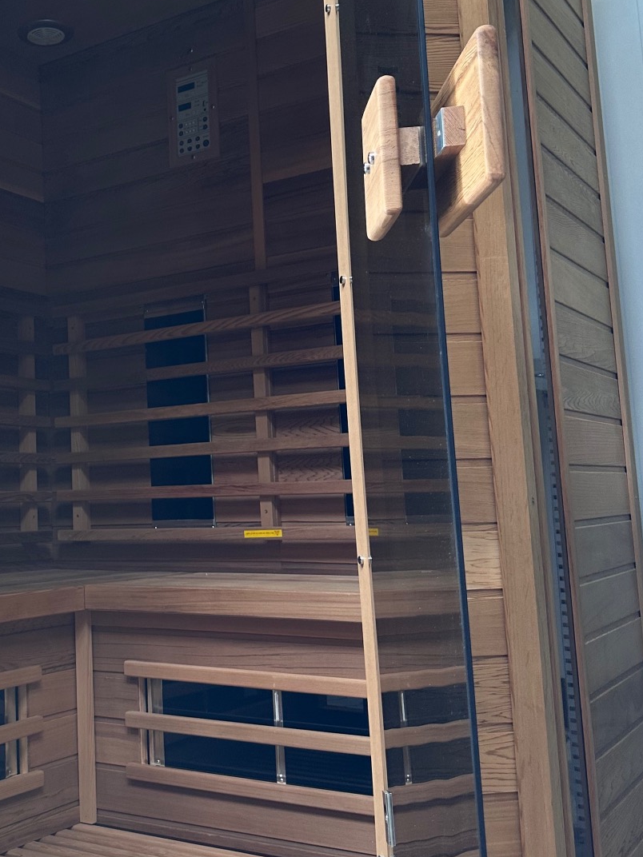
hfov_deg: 32.2
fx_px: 1065
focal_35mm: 43
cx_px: 83
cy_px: 359
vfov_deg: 43.7
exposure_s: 1/121
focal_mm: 6.86
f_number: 1.78
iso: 160
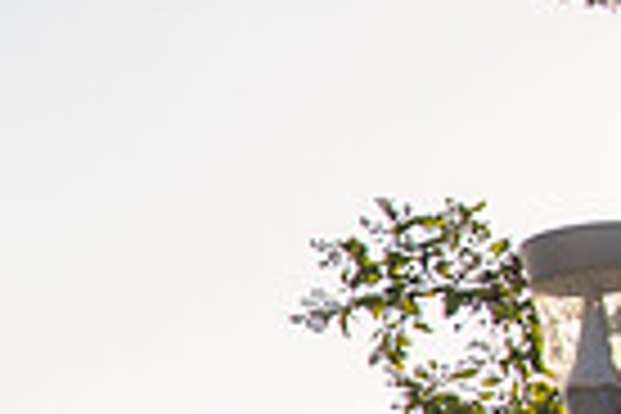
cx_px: -544
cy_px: 632
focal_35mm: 101
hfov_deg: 16.4
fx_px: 1742
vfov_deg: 12.8
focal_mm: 24
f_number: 2.8
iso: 100
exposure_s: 1/1600
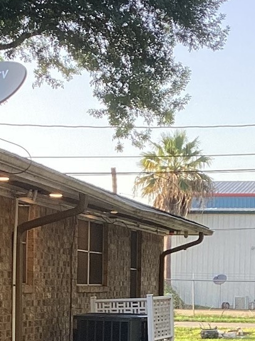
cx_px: 99
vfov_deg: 16.3
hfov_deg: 12.6
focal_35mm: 117
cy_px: 388
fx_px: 1150
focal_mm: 3.3
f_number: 2.4
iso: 32
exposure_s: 1/120
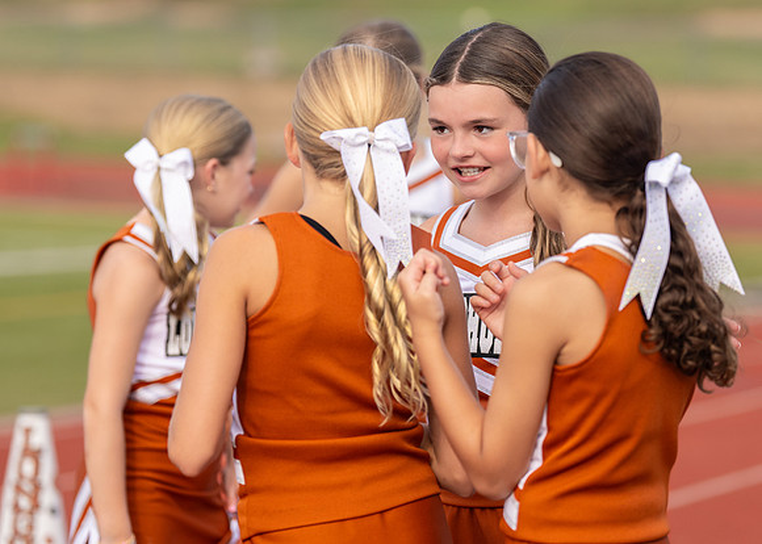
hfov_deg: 10.1
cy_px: 241
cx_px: 470
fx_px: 4299
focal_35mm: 199
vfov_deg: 7.2
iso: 320
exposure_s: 1/2500
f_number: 2.8
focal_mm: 124
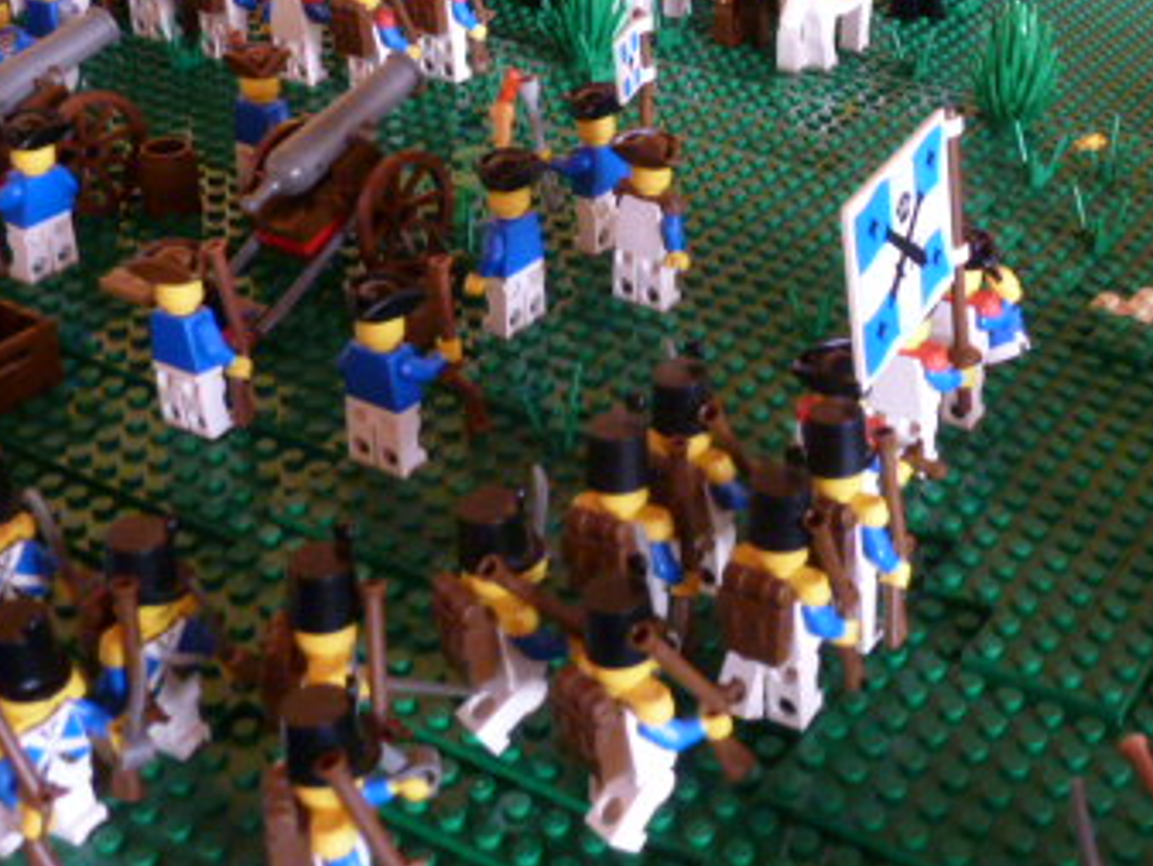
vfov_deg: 26.3
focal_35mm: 55
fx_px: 1833
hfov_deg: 34.4
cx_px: 825
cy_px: 250
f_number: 3.4
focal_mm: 4.7
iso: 400
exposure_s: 1/5
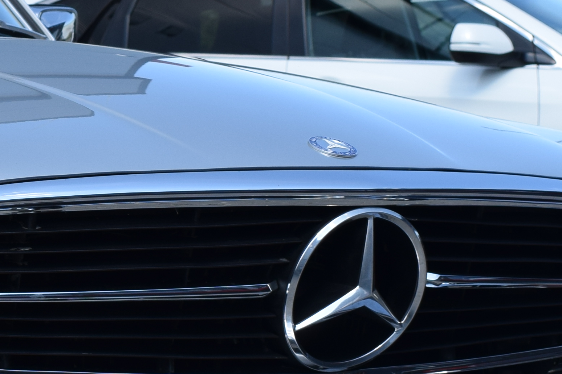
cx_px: -91
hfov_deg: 12.8
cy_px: 192
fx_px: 2450
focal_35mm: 157
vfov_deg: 8.7
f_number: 8
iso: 200
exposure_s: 1/250
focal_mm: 27
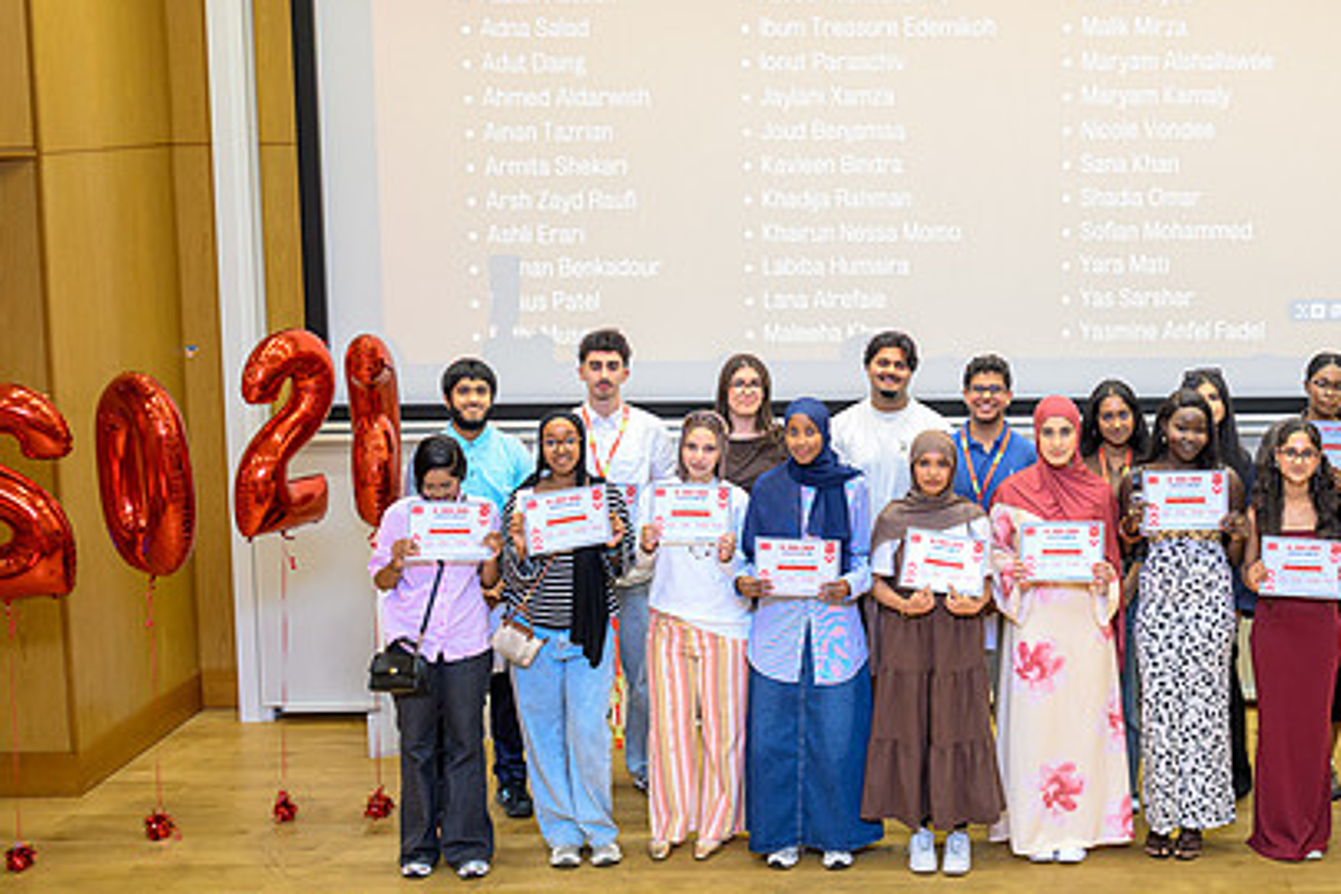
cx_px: 930
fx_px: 1900
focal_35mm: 51
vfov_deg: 26.4
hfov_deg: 38.3
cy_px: 313
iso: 3200
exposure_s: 1/200
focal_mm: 35
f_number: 2.8
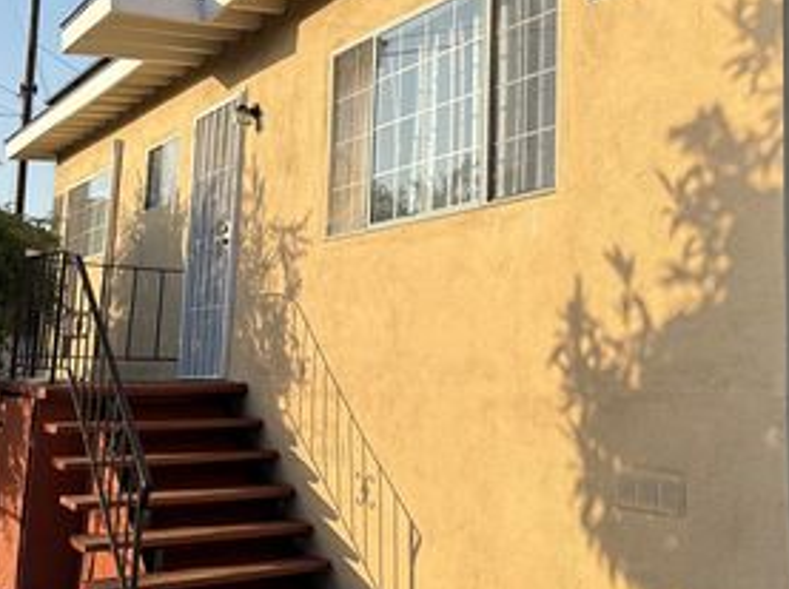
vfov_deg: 30.6
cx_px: 629
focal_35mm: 47
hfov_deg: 39.0
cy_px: 198
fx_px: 1070
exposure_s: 1/1016
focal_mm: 5.96
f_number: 1.6
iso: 64
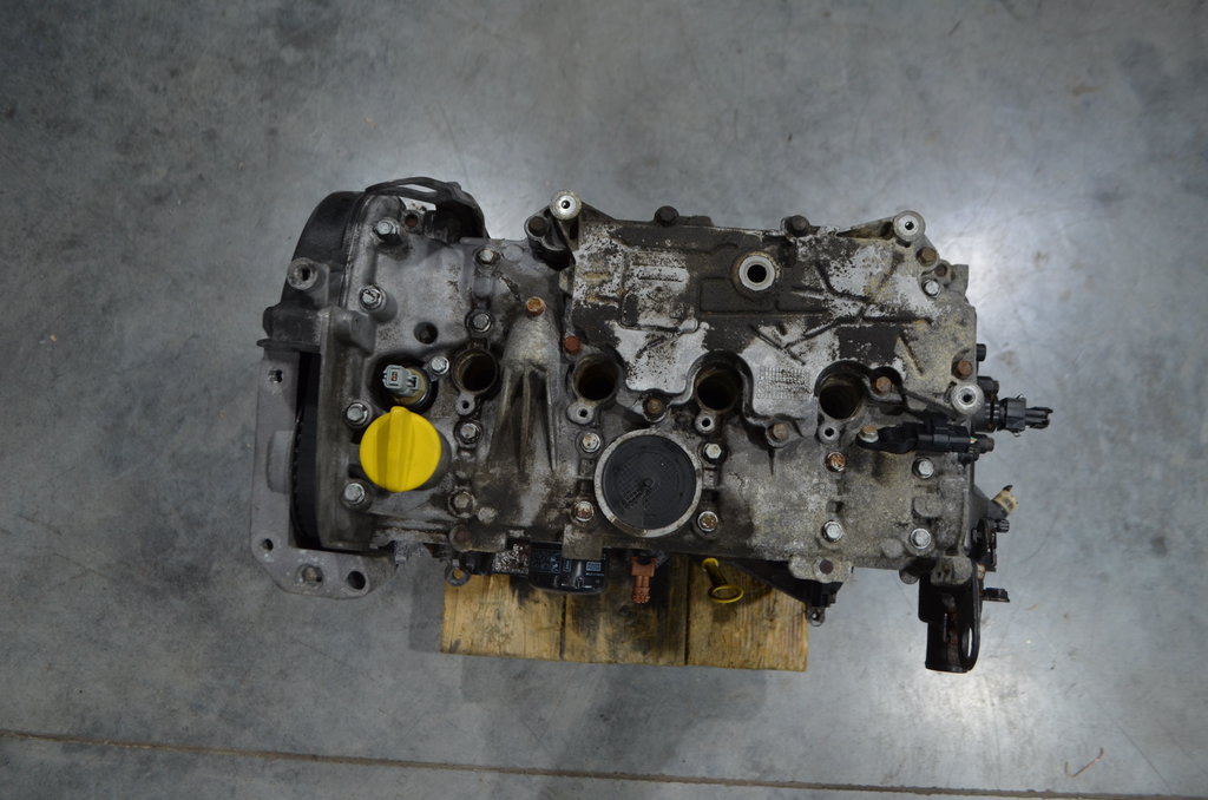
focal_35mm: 30
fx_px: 1004
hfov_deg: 62.0
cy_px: 400
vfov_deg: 43.4
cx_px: 604
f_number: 4
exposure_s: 1/60
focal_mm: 20
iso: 560
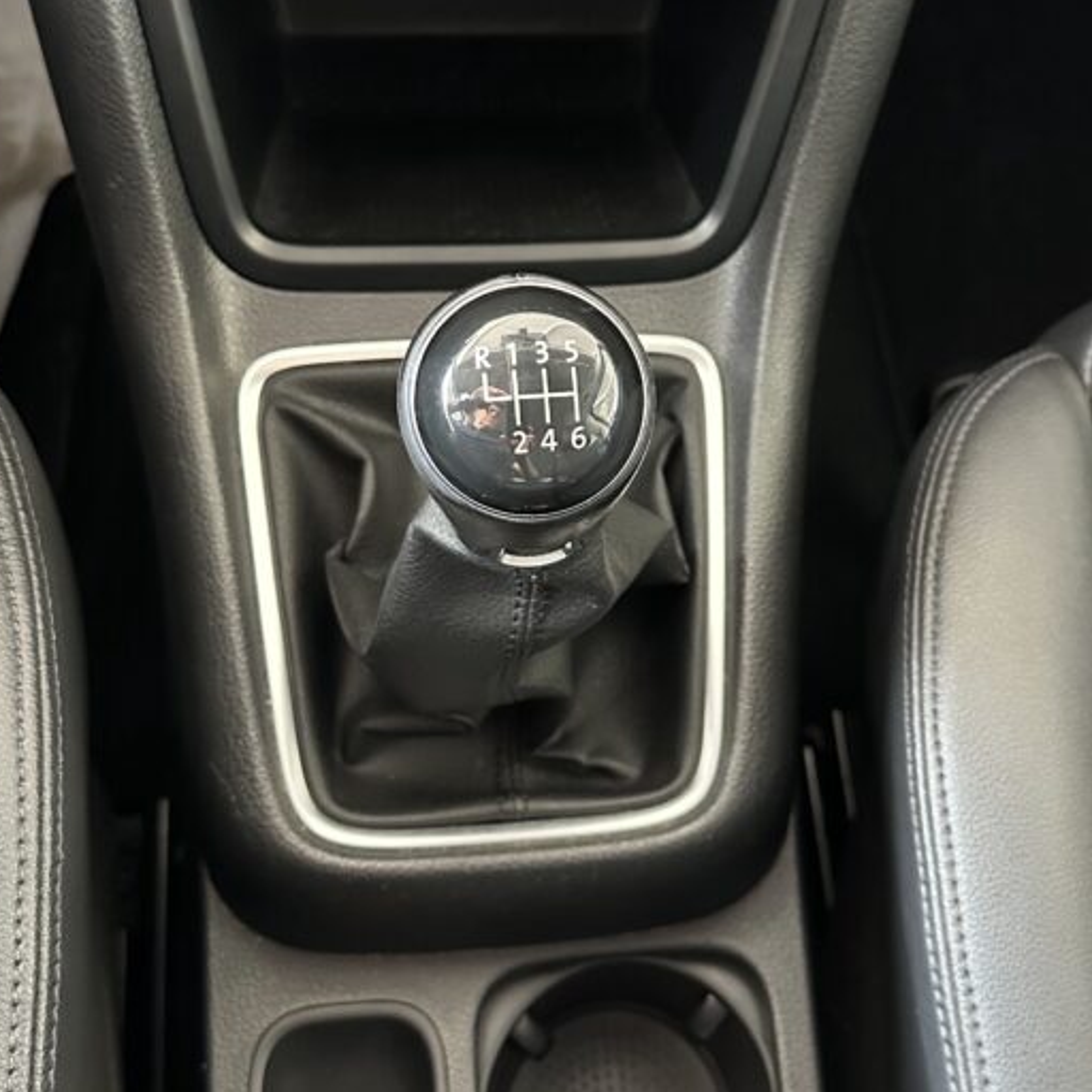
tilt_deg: -65.5
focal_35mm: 44
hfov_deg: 38.2
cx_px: 646
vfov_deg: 38.3
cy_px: 528
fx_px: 1570
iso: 1000
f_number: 1.78
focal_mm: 6.86
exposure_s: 1/39
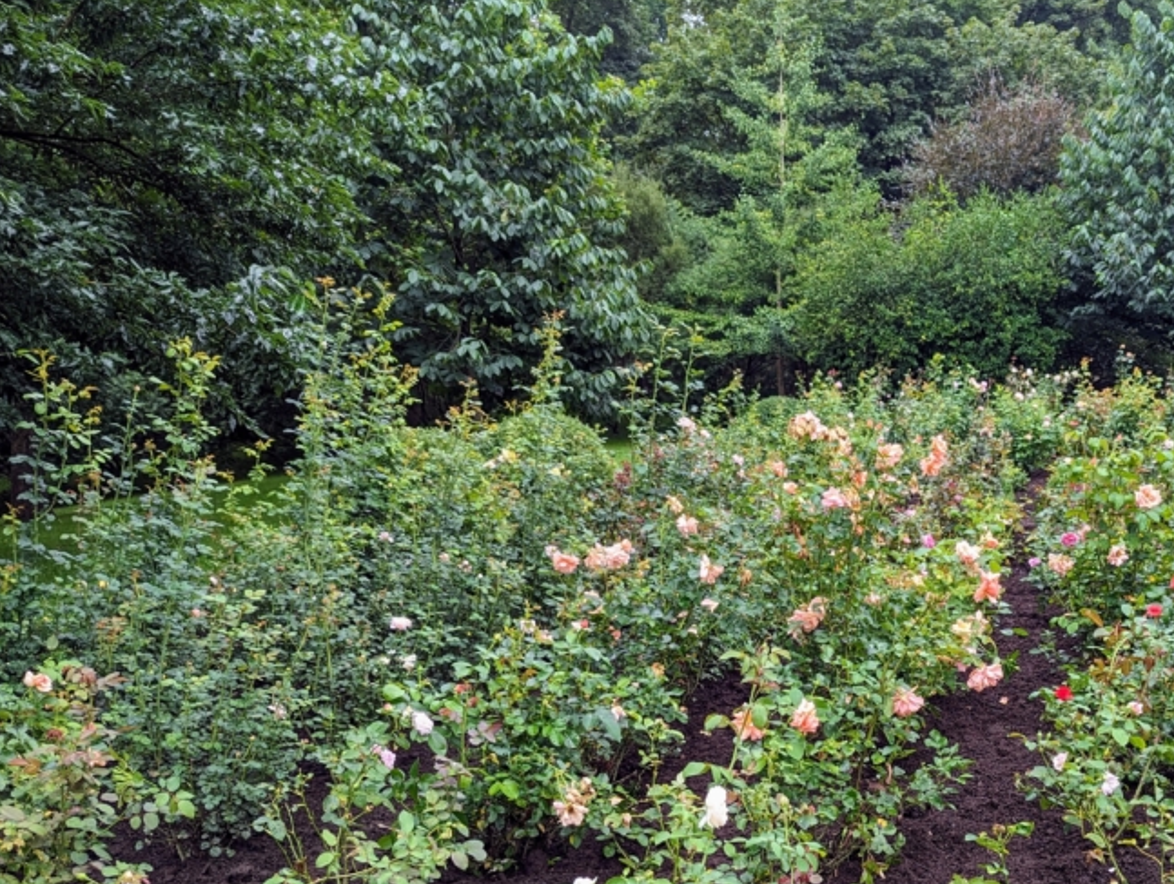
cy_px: 671
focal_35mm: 38
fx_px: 1290
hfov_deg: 47.2
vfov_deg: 36.8
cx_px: 875
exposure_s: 1/175
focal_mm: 6.81
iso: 42
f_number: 1.85
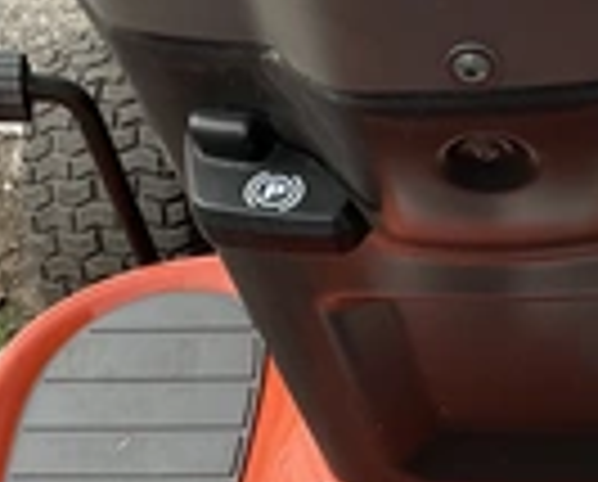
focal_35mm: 82
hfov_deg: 22.9
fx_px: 1454
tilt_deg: -56.2
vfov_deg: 17.9
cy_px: 563
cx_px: 472
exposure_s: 1/283
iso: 25
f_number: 1.8
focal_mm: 3
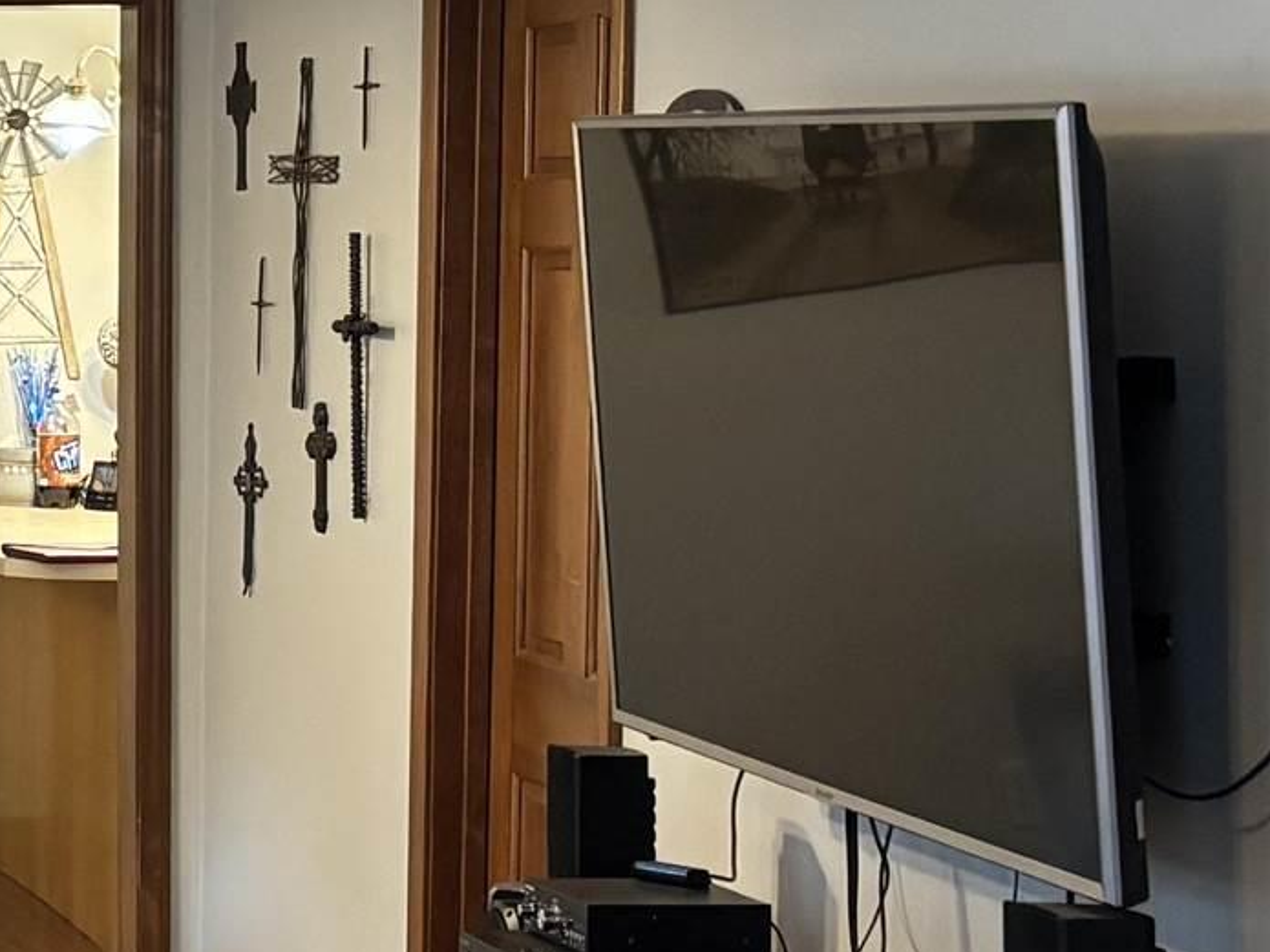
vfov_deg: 12.9
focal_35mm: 115
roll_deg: -0.4
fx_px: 4218
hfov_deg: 14.9
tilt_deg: -0.4
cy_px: 291
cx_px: -1038
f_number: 1.6
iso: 320
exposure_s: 1/60
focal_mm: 5.96
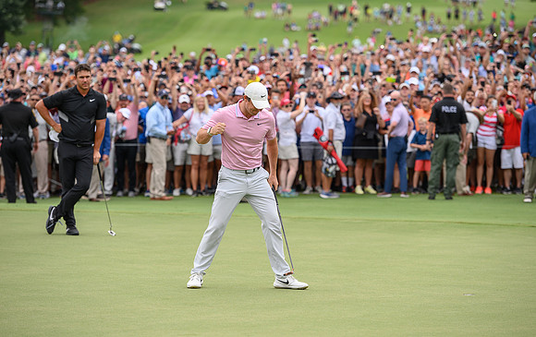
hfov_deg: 12.1
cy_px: 178
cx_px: 268
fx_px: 2530
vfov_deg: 7.6
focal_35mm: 173
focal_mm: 170
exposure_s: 1/400
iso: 160
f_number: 4
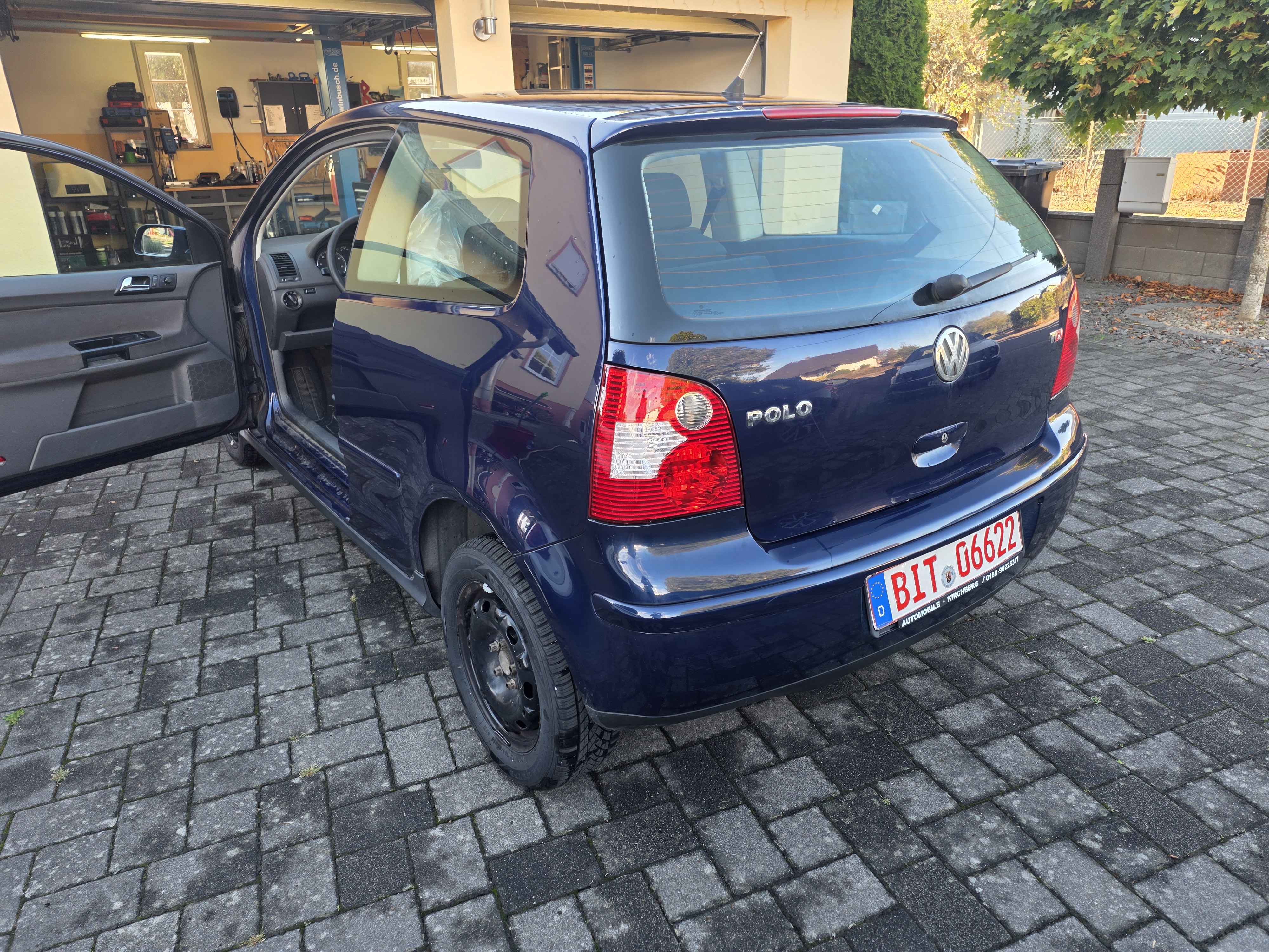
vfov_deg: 58.9
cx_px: 634
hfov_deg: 73.9
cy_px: 476
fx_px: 843
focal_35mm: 23
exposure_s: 1/100
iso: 40
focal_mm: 6.25
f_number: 1.7
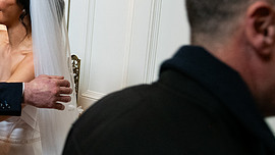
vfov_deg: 19.1
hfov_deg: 31.7
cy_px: 75
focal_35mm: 63
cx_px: 26
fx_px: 459
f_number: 3.5
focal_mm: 28
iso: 1600
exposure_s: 1/160
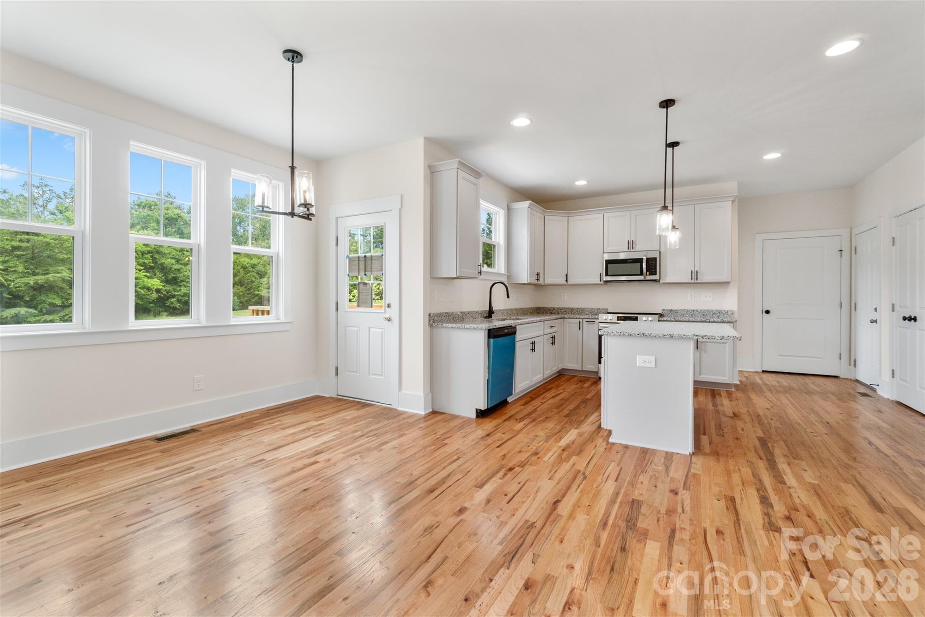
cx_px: 462
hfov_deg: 100.4
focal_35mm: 15
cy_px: 308
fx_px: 385
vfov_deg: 77.3
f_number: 7.1
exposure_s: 1/30
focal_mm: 10
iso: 640
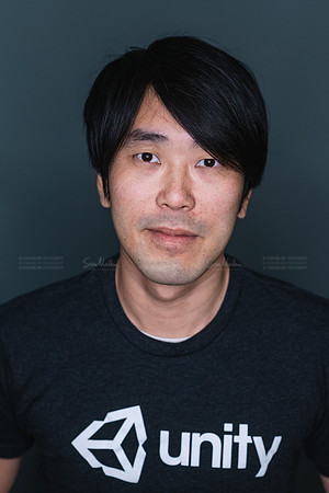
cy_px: 246
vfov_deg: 23.9
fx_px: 1165
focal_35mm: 85
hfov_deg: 16.1
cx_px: 164
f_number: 3.5
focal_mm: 85
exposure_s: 1/400
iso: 2000
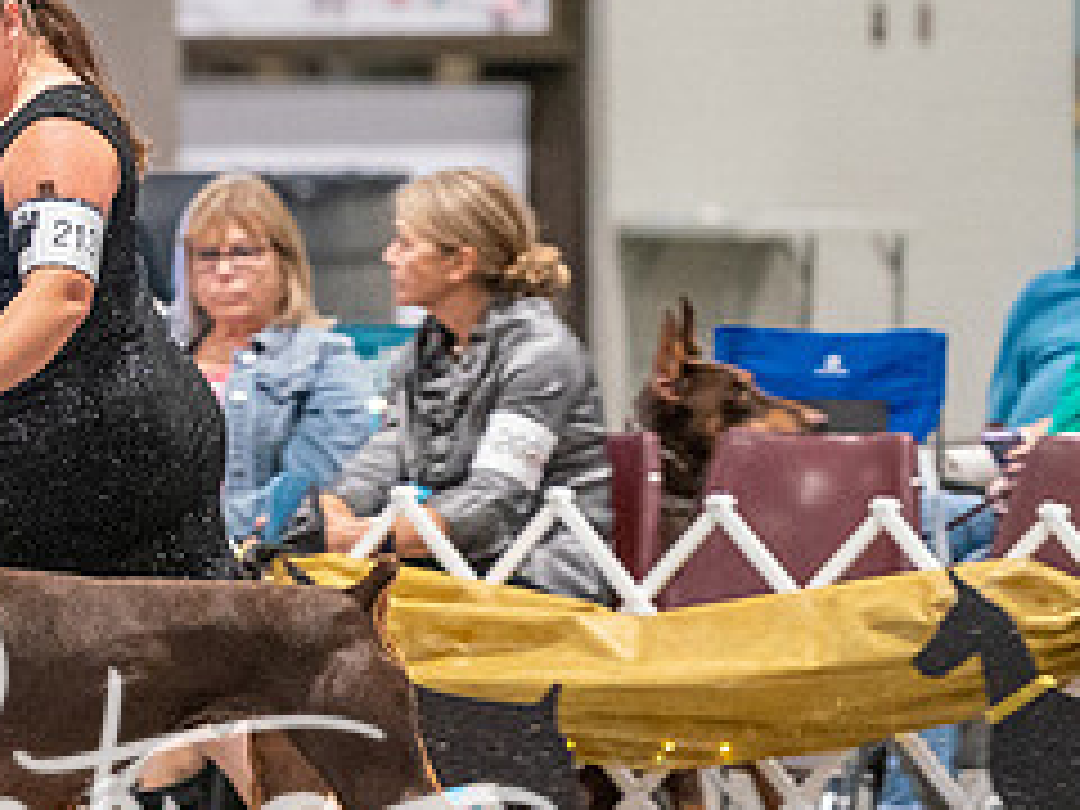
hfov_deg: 3.3
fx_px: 18688
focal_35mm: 599
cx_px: -203
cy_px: 191
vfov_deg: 2.5
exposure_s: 1/250
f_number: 2.8
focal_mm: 200
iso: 6400
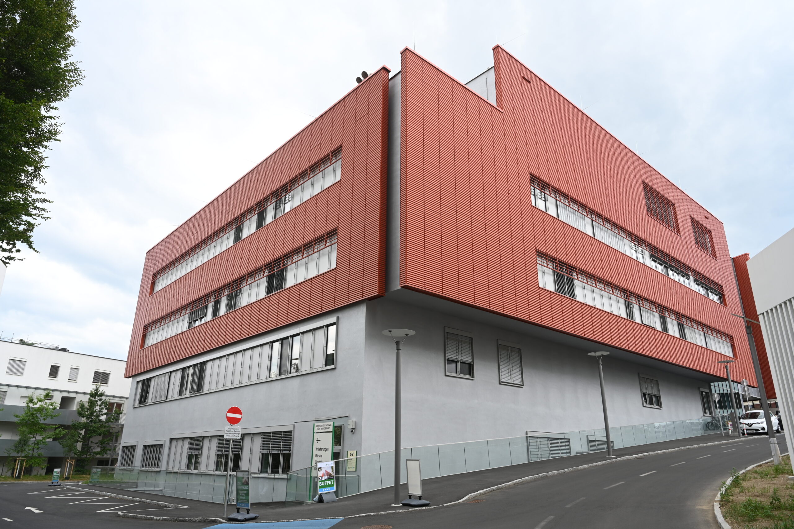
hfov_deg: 73.7
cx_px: 397
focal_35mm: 24
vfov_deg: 53.1
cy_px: 264
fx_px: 529
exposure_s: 1/160
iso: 200
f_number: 6.3
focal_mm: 24
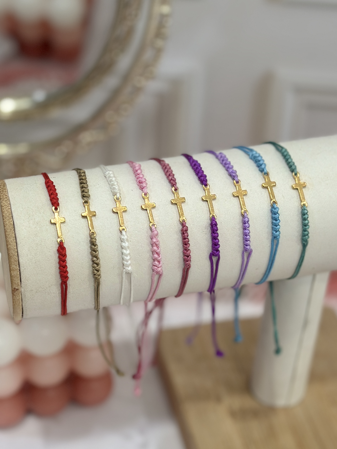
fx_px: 623
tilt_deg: -39.8
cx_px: 168
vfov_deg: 39.7
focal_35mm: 48
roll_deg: -2.2
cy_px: 224
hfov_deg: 30.3
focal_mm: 6.86
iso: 125
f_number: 1.78
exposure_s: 1/60
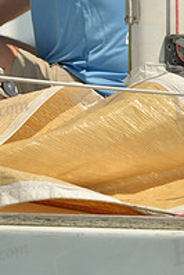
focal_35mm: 787
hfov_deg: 1.8
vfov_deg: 2.6
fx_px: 6023
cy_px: 178
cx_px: 100
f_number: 8
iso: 200
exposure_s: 1/1000
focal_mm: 270
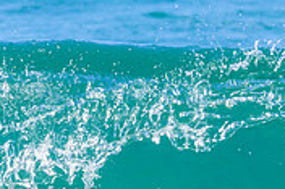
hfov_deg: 1.1
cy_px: 285
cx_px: 181
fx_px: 14616
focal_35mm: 1848
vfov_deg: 0.7
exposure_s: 1/2000
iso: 1600
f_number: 11
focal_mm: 560
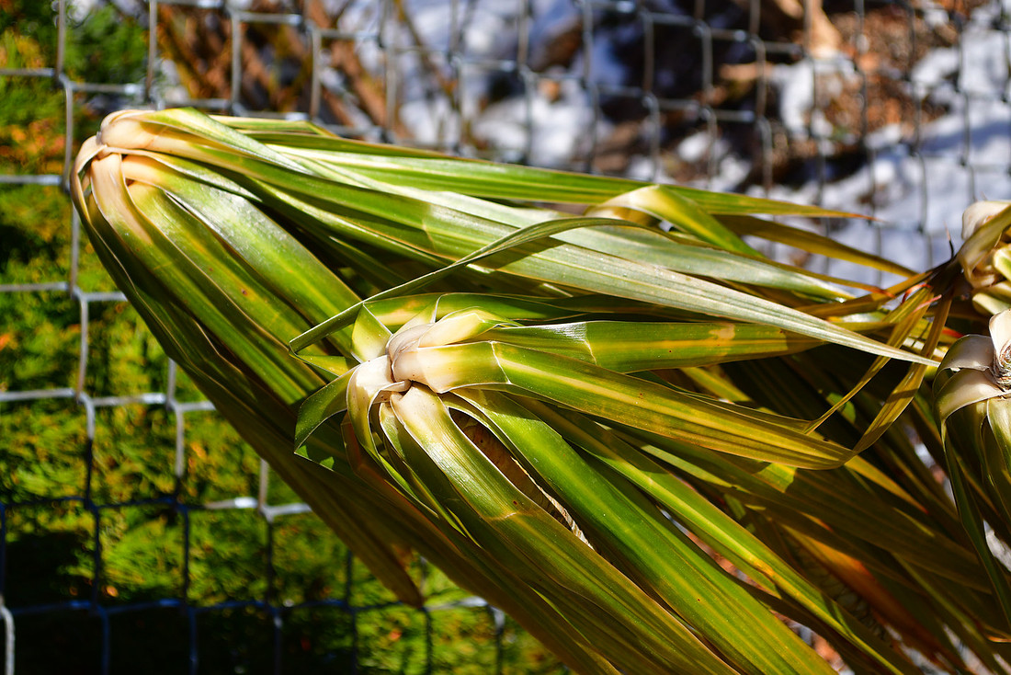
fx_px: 2107
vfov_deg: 18.2
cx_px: 506
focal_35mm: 75
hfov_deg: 27.0
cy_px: 338
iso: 200
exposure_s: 1/640
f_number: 6.3
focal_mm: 50
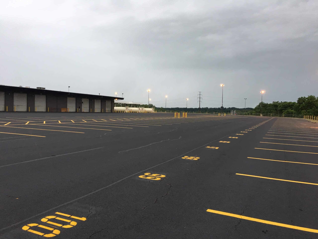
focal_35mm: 29
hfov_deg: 61.7
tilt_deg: -1.0
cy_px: 120
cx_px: 159
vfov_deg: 48.2
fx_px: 266
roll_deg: -2.0
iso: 25
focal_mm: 4.15
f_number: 2.2
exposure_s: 1/30
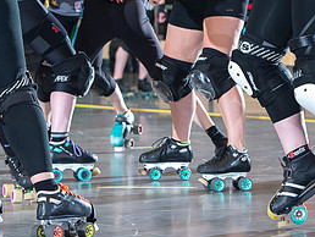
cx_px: 222
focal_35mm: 227
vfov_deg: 6.5
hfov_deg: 8.7
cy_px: 21
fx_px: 2068
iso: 640
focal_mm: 105
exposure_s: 1/160
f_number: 5.6
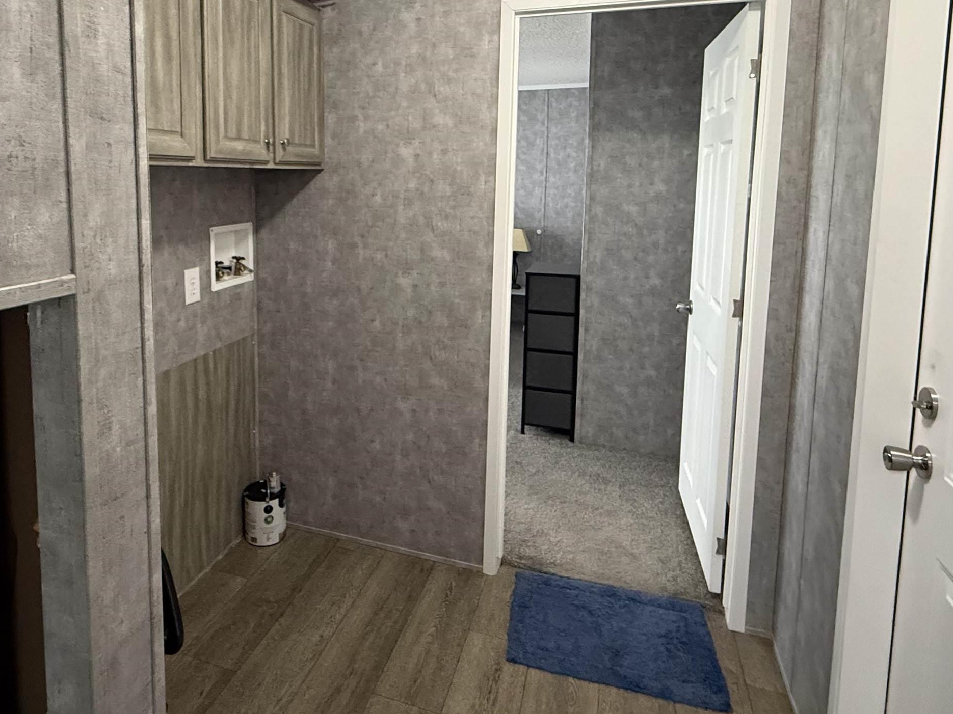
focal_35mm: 23
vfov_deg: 57.6
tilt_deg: -5.1
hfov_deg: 73.2
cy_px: 239
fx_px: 633
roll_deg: -0.4
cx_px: 386
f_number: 2.2
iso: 640
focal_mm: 2.22
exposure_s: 1/60
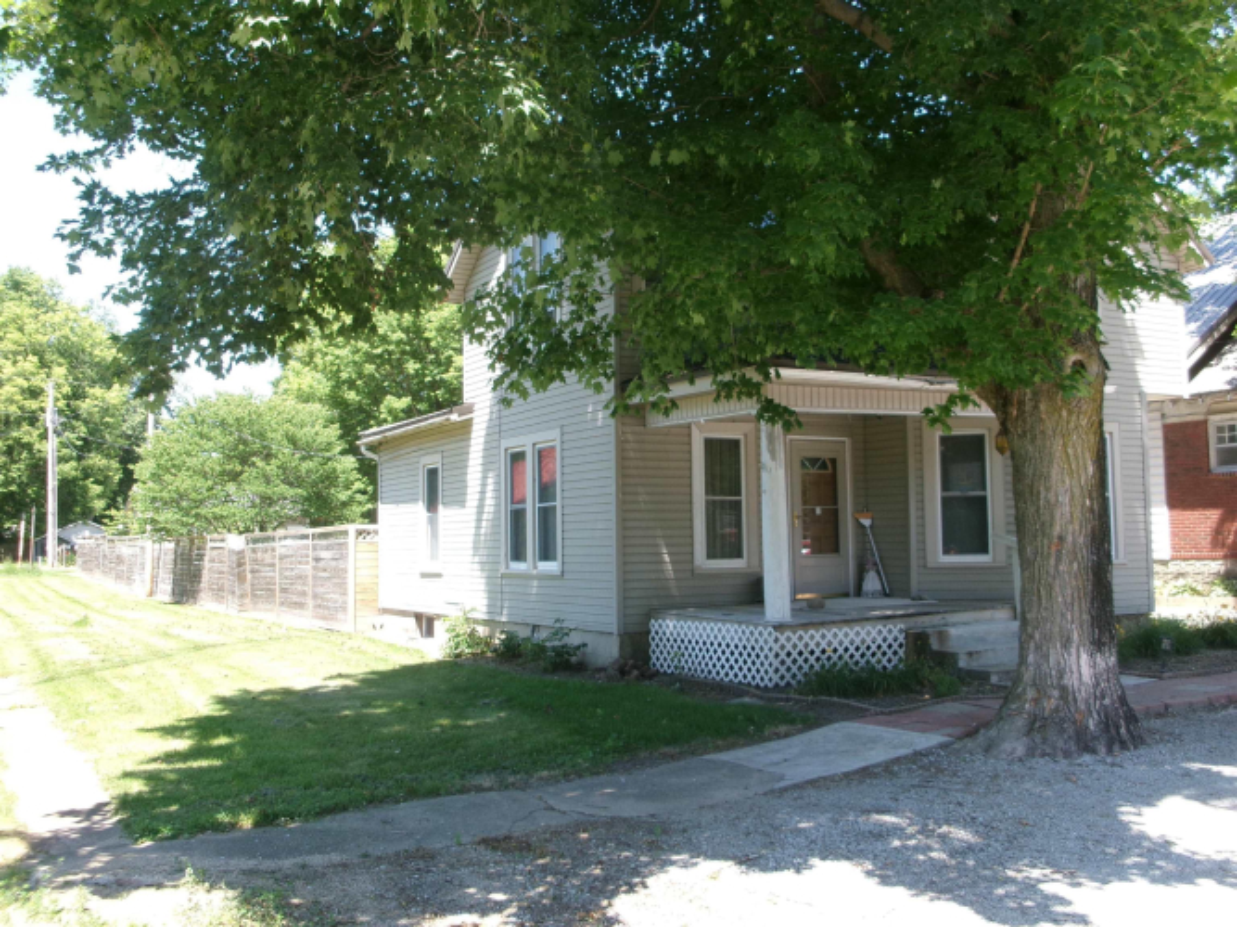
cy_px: 464
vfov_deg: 39.6
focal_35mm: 36
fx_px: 1286
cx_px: 618
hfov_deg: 51.4
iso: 100
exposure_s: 1/140
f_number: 4.5
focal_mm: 6.4
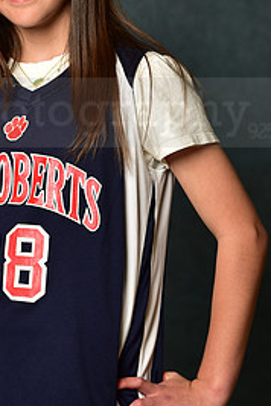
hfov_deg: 5.0
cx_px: 49
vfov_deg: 7.6
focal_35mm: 272
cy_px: 99
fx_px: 3071
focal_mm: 125
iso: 200
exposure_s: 1/200
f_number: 4.5
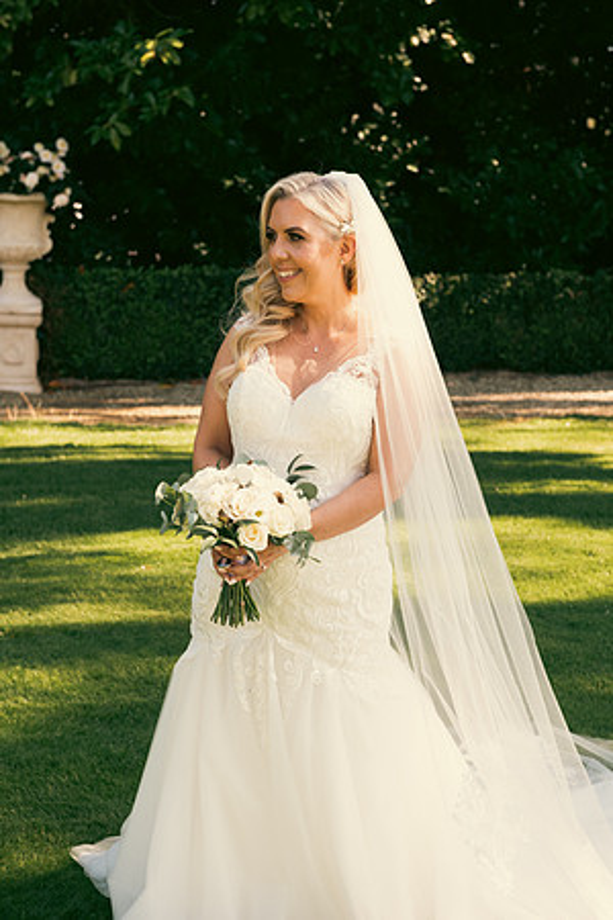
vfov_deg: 28.8
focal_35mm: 70
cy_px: 460
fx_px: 1788
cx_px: 306
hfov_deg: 19.5
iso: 250
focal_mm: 70
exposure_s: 1/160
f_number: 6.3
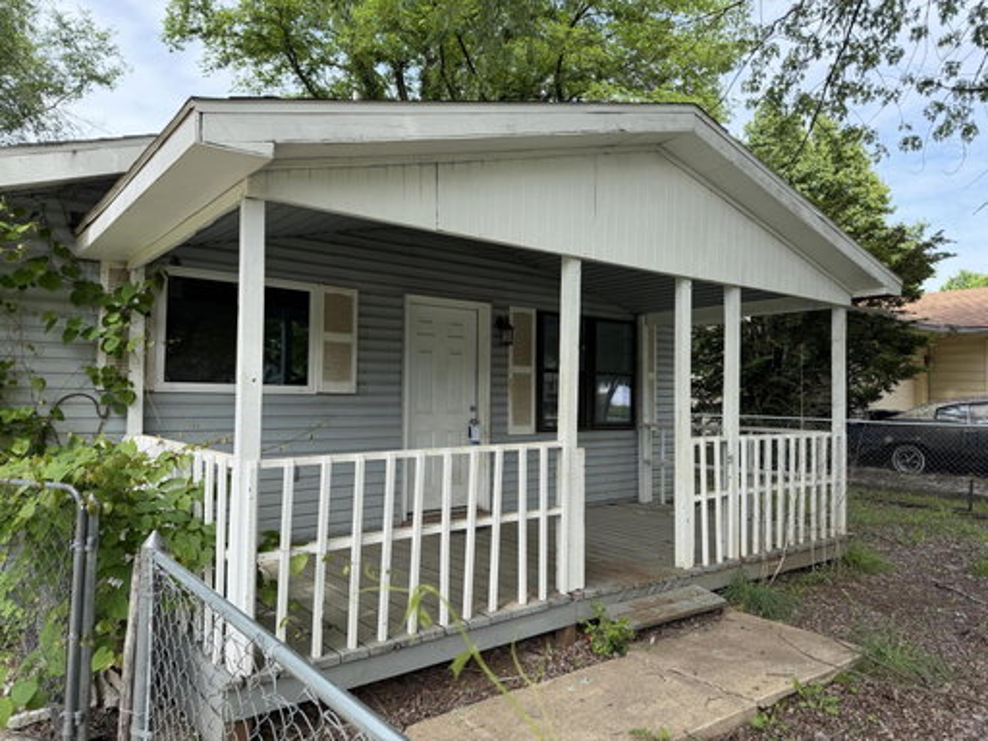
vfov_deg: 56.8
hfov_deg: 71.6
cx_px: 494
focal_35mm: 24
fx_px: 685
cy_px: 370
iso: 100
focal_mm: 6.76
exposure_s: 1/1770
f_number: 1.78
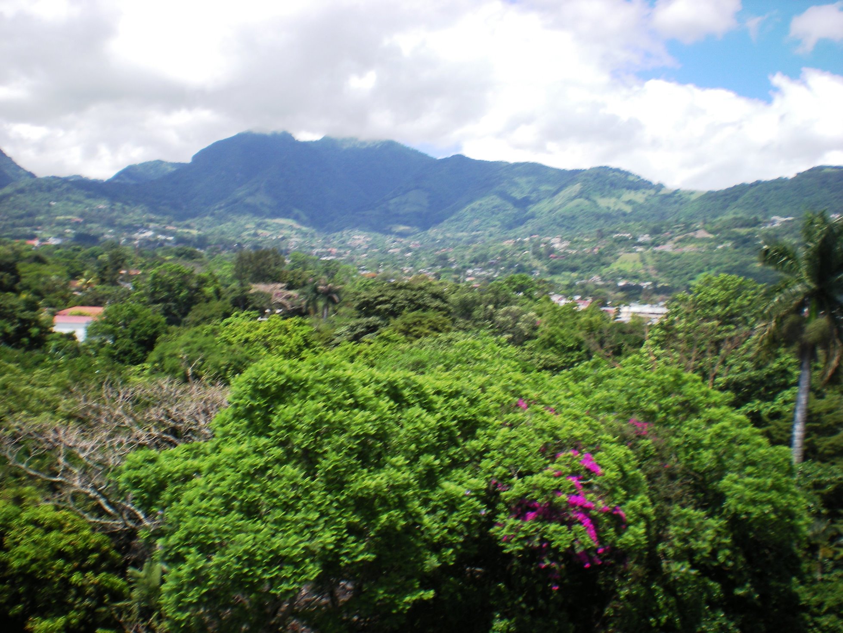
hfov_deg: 49.0
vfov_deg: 37.7
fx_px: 926
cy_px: 316
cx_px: 422
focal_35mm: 38
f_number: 4.6
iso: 64
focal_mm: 6.3
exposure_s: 1/250
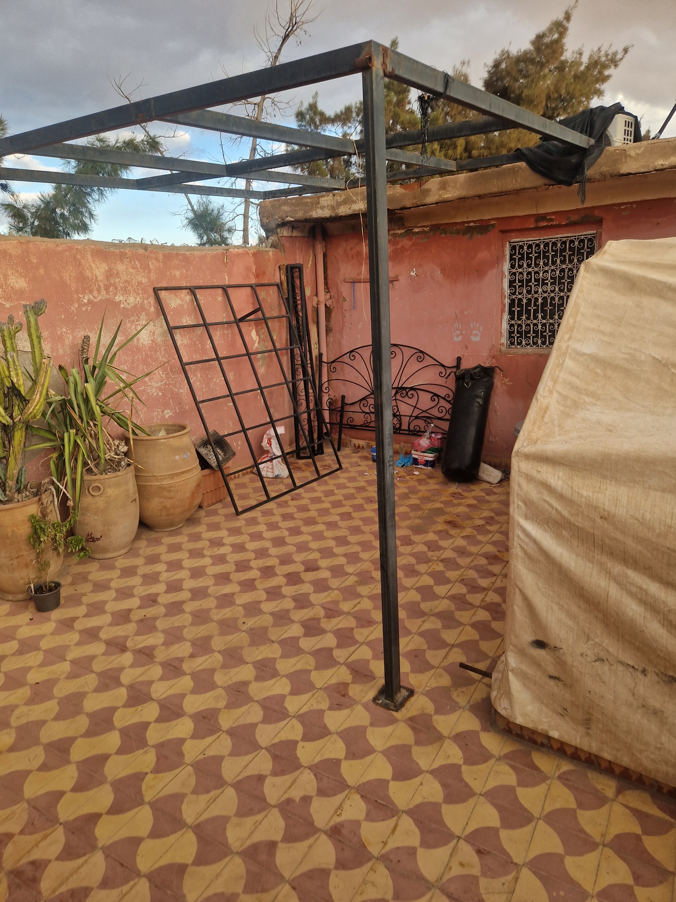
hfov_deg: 58.9
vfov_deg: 73.9
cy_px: 451
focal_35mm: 23
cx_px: 338
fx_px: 599
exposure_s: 1/180
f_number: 1.8
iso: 50
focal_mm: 5.4
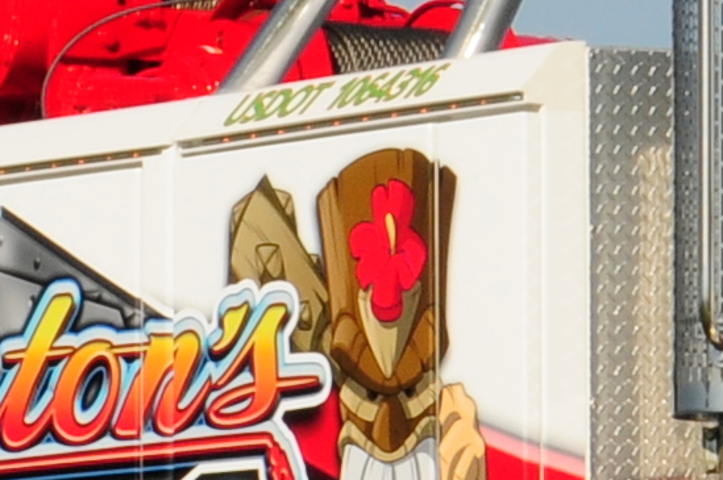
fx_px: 12920
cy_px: -39
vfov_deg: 2.1
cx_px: 878
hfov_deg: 3.2
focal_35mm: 644
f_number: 16
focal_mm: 55
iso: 200
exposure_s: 1/50
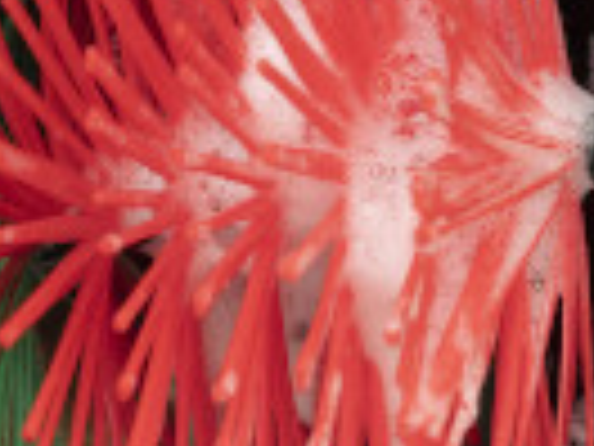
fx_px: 5302
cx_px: 594
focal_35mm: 309
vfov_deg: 4.8
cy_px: 95
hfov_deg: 6.4
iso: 500
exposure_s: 1/500
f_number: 5.6
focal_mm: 64
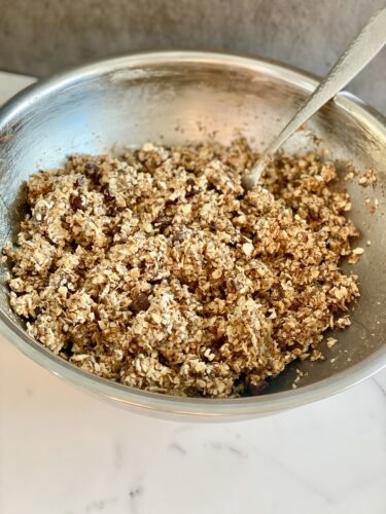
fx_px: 773
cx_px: 193
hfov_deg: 28.0
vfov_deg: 36.8
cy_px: 257
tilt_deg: -49.4
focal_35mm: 52
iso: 125
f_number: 2
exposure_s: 1/61
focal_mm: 6
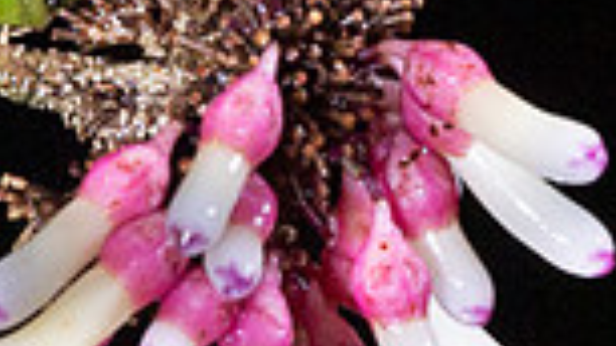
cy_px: 179
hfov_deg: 1.4
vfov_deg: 0.8
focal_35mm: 1596
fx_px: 26064
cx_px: 442
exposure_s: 1/250
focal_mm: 185
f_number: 8
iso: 500
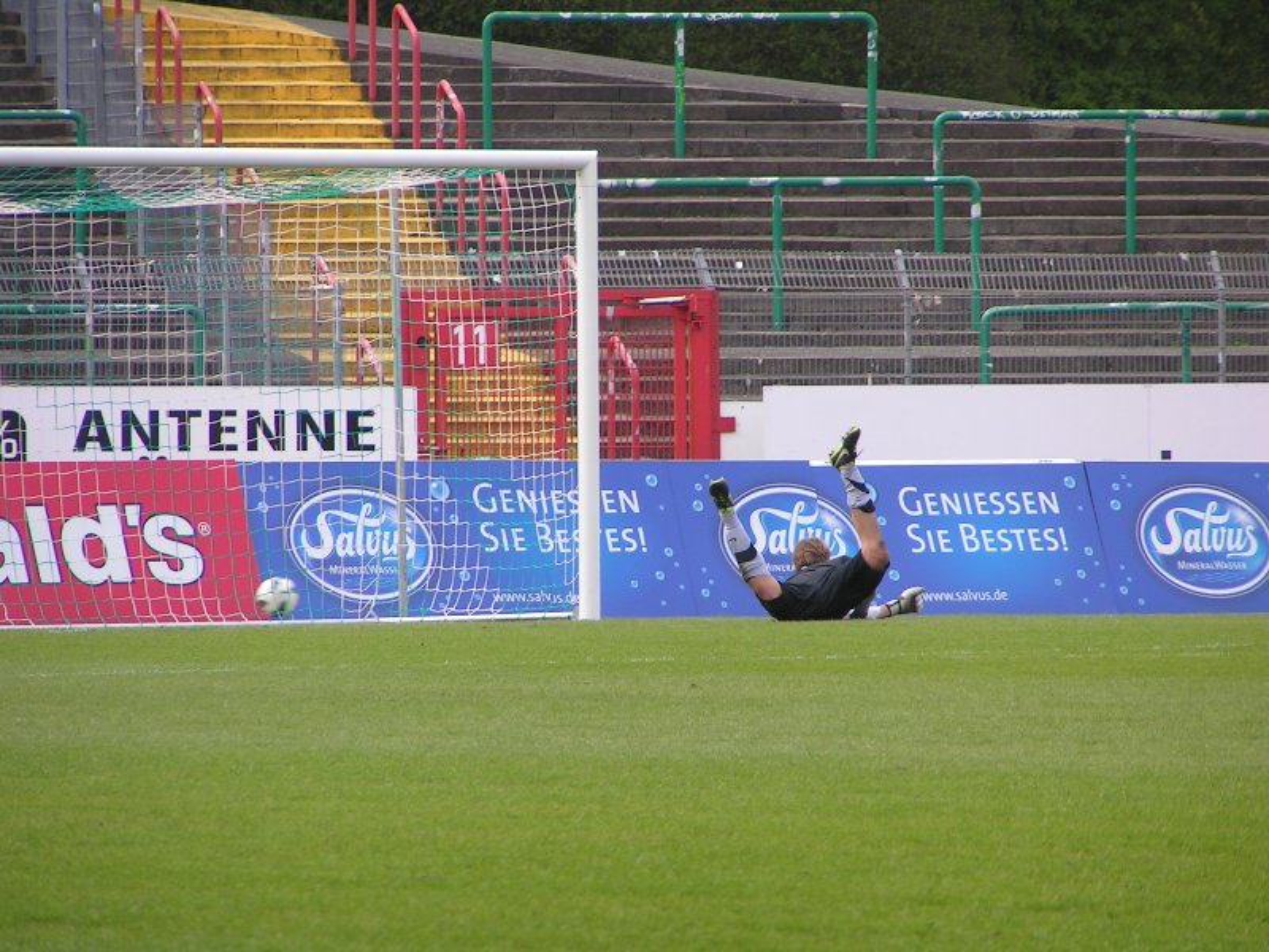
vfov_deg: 3.9
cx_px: 634
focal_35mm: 380
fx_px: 13931
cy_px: 476
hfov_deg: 5.2
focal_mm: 58
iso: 50
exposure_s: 1/320
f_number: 3.5
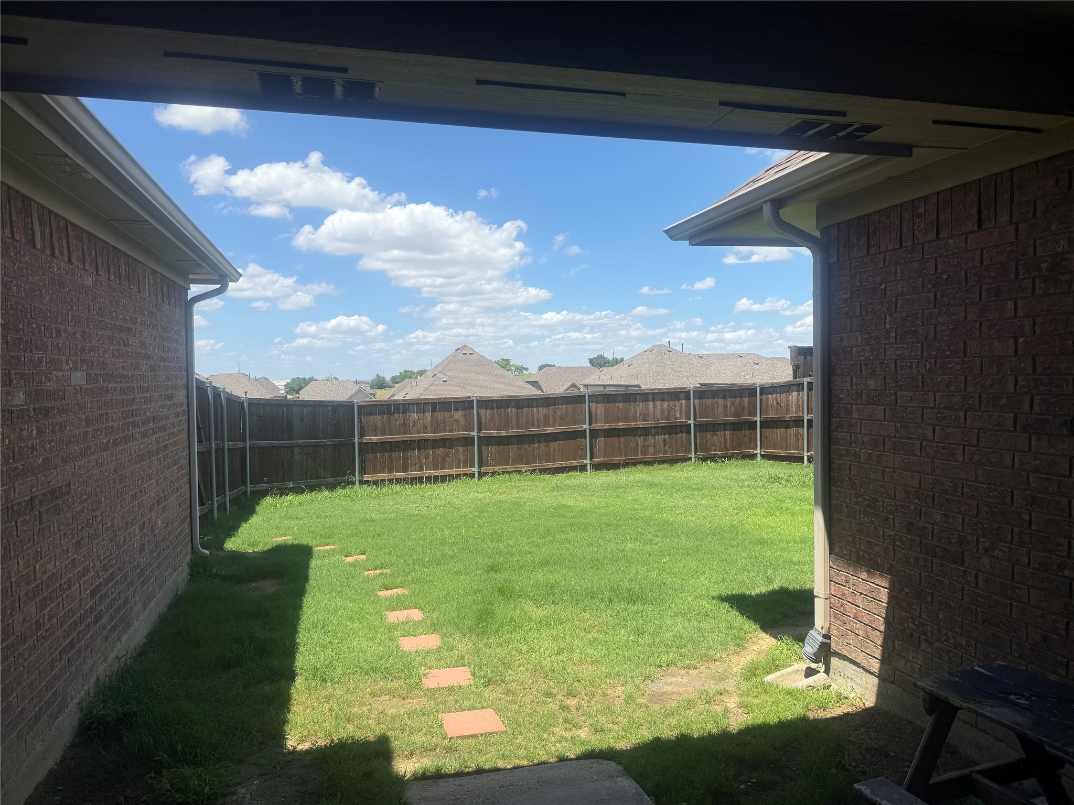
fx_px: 745
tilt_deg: -1.4
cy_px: 402
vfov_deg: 56.8
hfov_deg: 71.6
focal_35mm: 24
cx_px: 537
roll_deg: +1.3
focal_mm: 6.76
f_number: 1.78
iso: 80
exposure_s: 1/3953
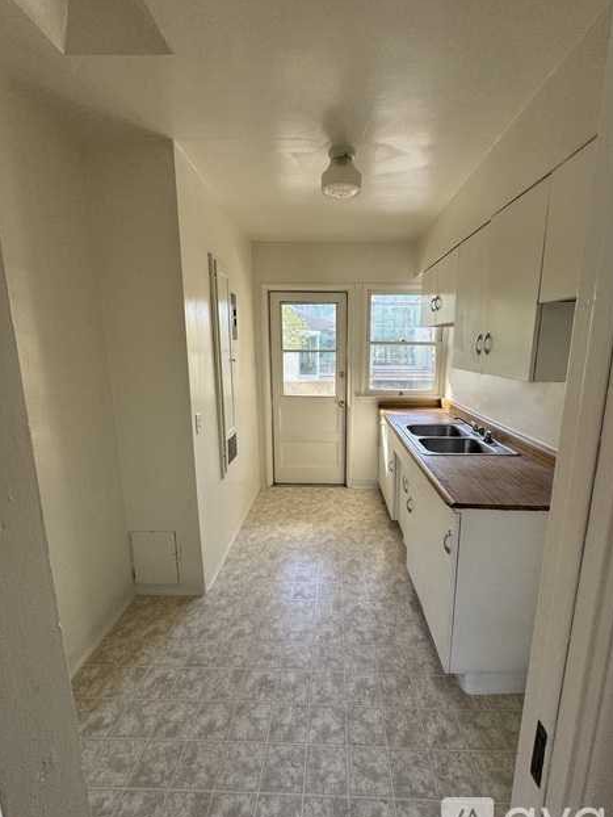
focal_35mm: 15
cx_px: 326
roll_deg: +0.0
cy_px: 412
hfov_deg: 81.7
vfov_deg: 98.1
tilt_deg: -9.6
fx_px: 354
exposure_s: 1/99
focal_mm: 2.22
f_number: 2.2
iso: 100
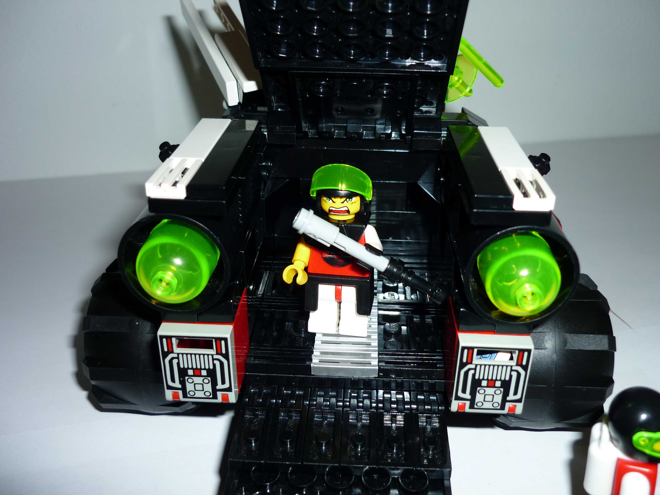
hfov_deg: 55.4
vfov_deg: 42.9
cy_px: 248
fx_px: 629
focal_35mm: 33
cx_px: 330
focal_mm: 5.5
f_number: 2.8
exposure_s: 1/30
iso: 100
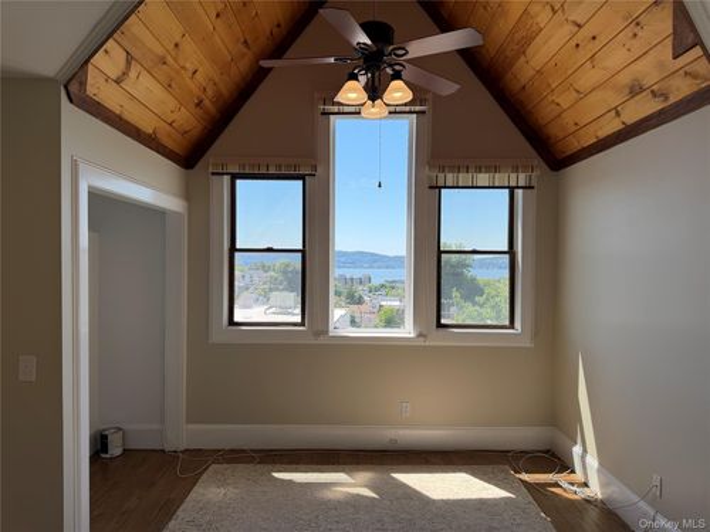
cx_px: 355
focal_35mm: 24
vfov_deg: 56.8
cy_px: 266
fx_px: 492
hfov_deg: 71.6
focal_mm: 6.76
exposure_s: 1/1060
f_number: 1.78
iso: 100
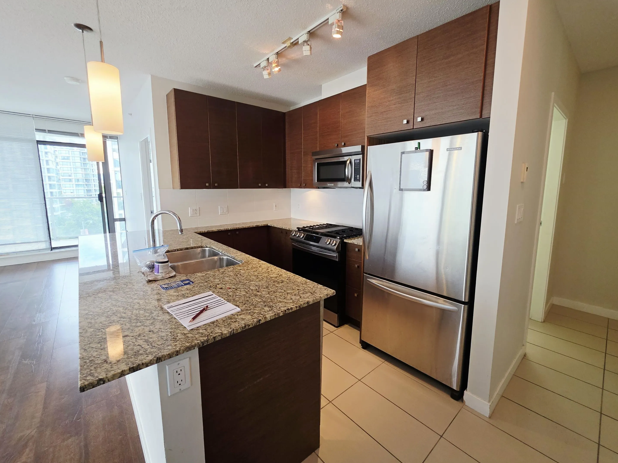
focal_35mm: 14
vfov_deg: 85.6
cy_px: 219
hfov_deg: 102.0
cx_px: 320
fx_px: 250
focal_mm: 2.2
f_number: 1.9
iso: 200
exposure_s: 1/120
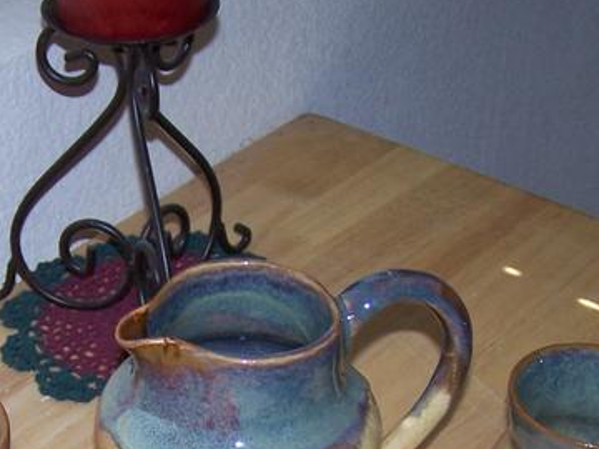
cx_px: 163
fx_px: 1644
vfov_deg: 15.2
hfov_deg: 20.5
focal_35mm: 95
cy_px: 498
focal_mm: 6.3
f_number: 2.8
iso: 80
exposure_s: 1/60
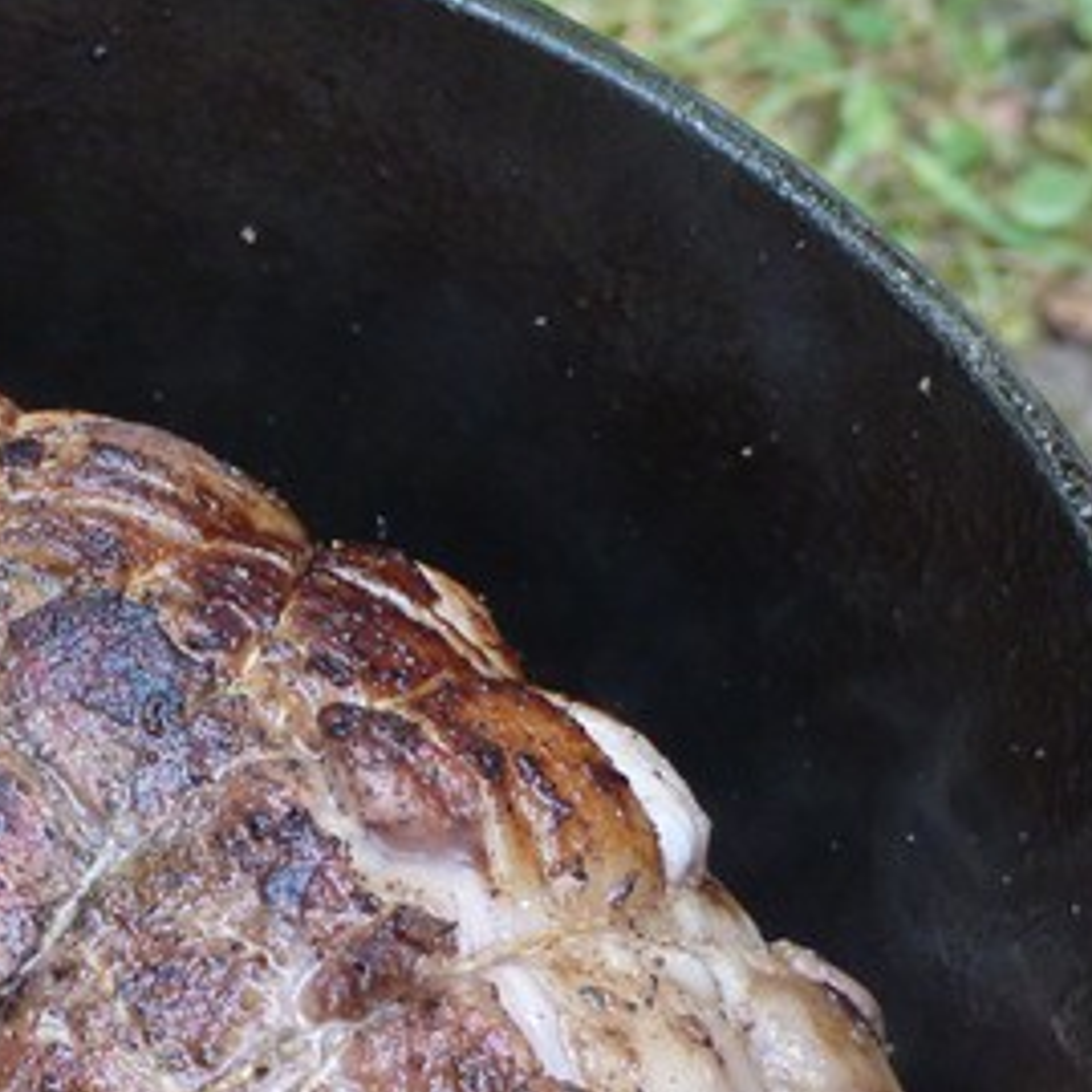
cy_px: 913
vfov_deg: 6.7
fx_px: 9279
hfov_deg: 6.7
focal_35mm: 260
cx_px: -57
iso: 160
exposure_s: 1/60
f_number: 3.5
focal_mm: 17.9
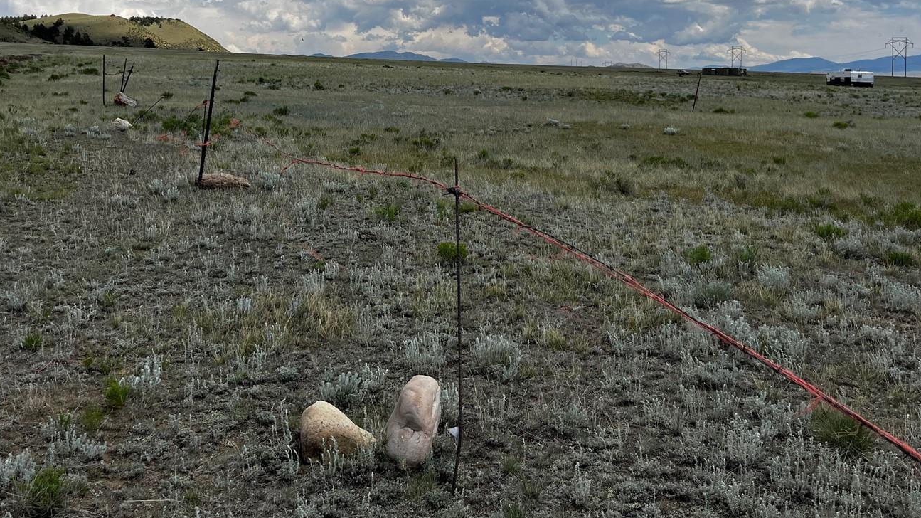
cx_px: 395
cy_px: 117
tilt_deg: -1.1
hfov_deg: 56.4
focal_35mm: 35
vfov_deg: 32.9
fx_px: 855
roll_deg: +0.8
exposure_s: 1/5556
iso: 50
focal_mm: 5.1
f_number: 1.6
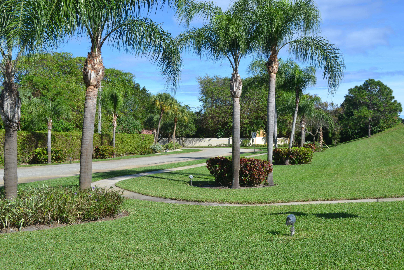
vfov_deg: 31.9
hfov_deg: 46.4
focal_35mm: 42
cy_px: 135
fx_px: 471
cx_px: 202
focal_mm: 28
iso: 100
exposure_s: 1/250
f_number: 8
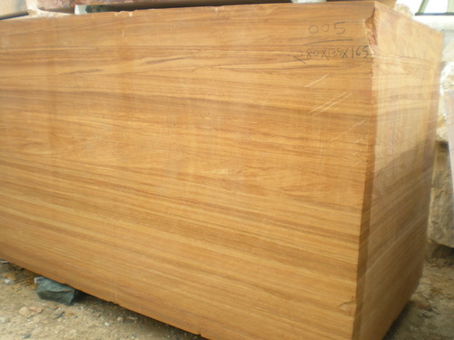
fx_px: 498
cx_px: 227
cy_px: 170
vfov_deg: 37.7
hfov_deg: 49.0
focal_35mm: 38
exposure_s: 1/127
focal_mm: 6.3
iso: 64
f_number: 3.1
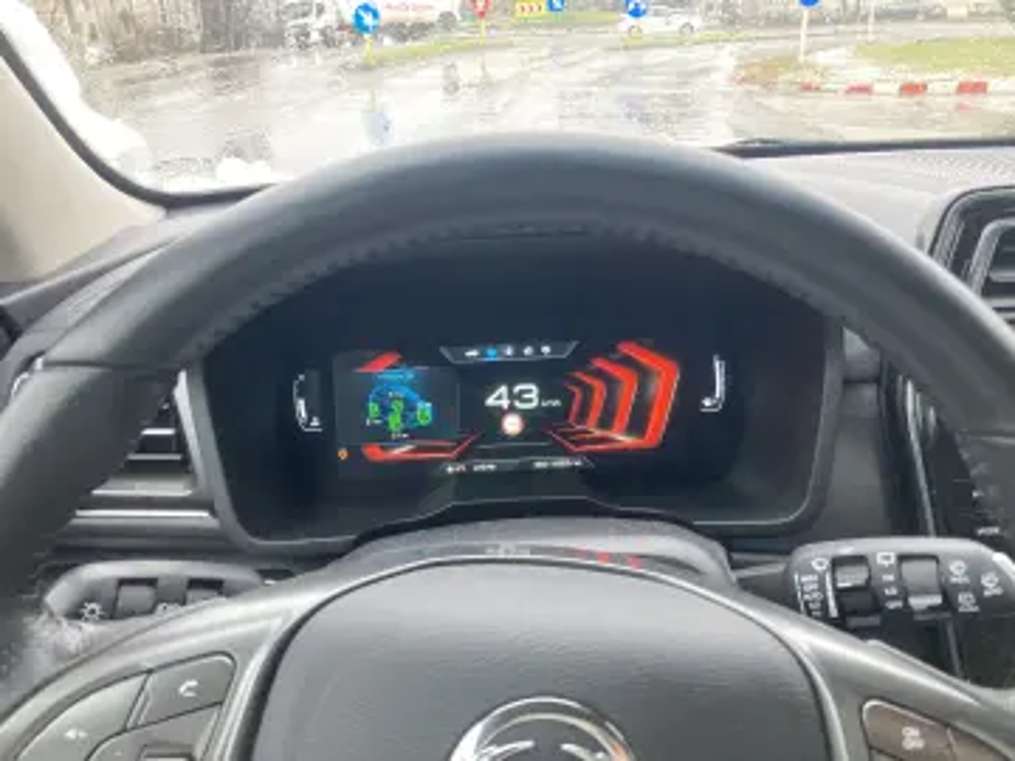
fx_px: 821
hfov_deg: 63.4
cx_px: 508
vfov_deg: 49.7
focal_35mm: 28
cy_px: 380
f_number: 1.8
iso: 320
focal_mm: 3.99
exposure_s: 1/40
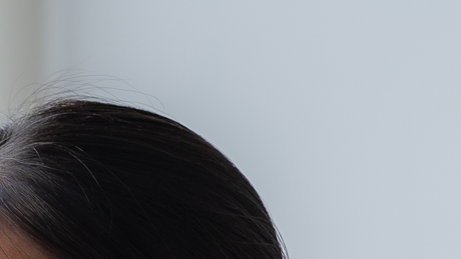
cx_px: -575
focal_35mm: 339
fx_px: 4144
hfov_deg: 6.1
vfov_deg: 3.5
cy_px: 888
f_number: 2.8
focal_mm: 50
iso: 200
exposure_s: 1/400
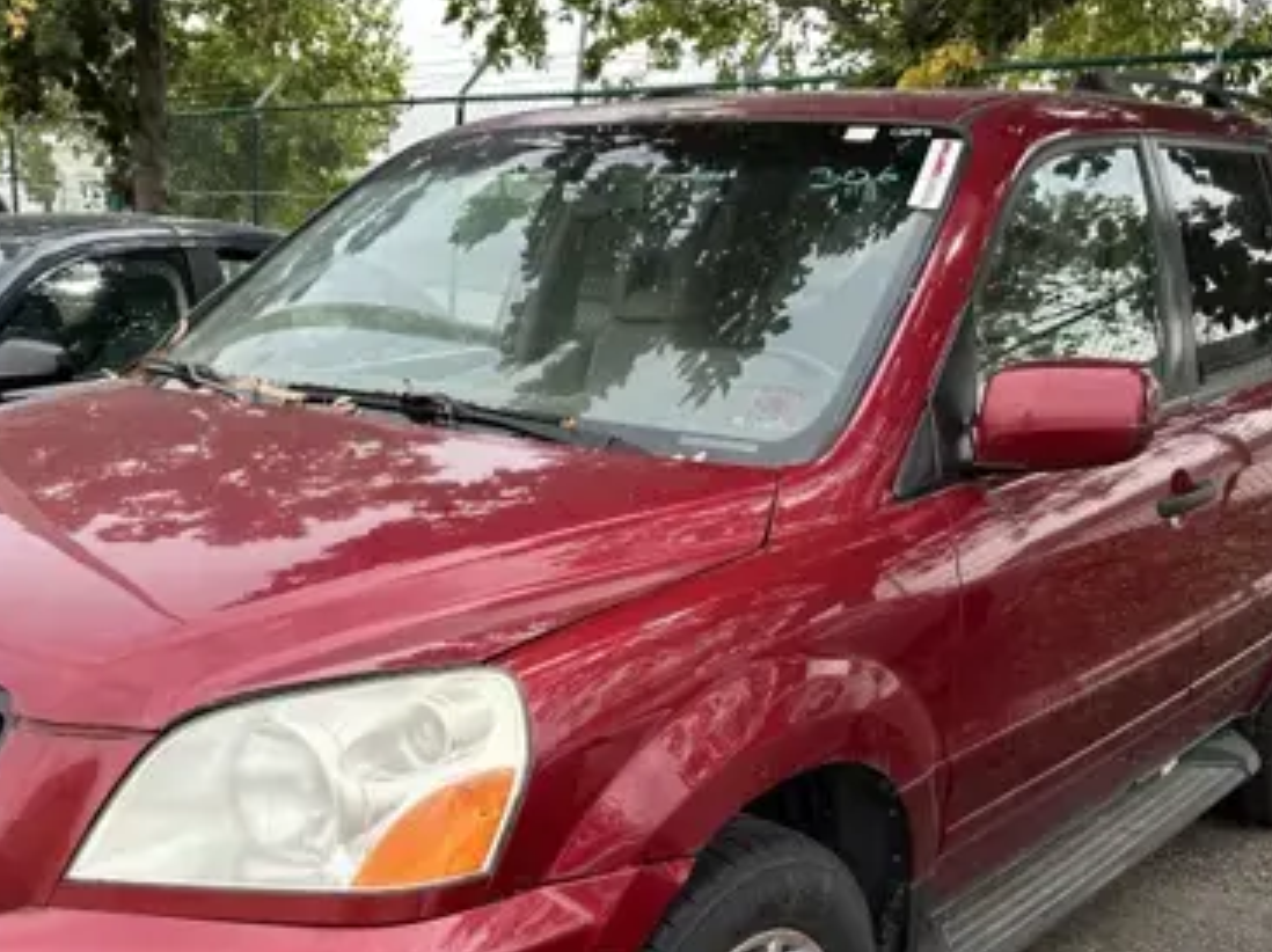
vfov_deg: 33.8
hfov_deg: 44.4
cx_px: 473
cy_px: 681
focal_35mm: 42
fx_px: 1542
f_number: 1.78
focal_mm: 6.86
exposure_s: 1/1072
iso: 80
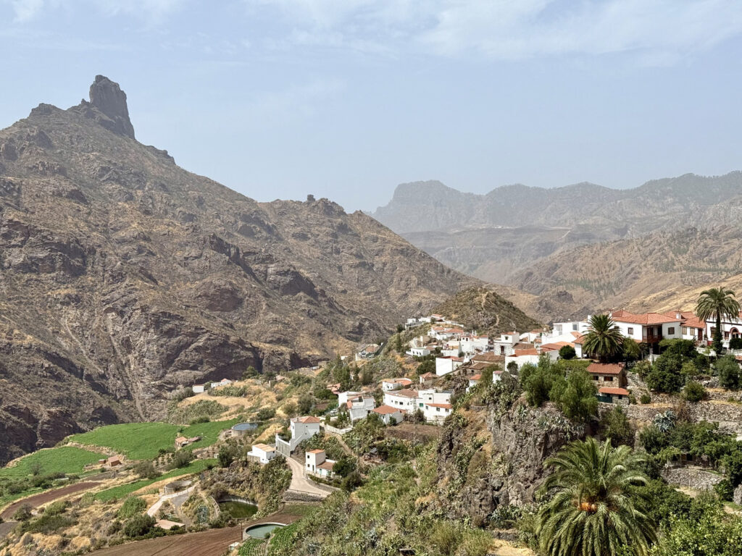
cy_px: 278
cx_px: 371
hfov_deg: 39.7
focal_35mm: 48
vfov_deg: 30.3
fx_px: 1029
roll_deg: +1.6
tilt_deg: -2.4
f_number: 1.78
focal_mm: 6.76
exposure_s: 1/7874
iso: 80
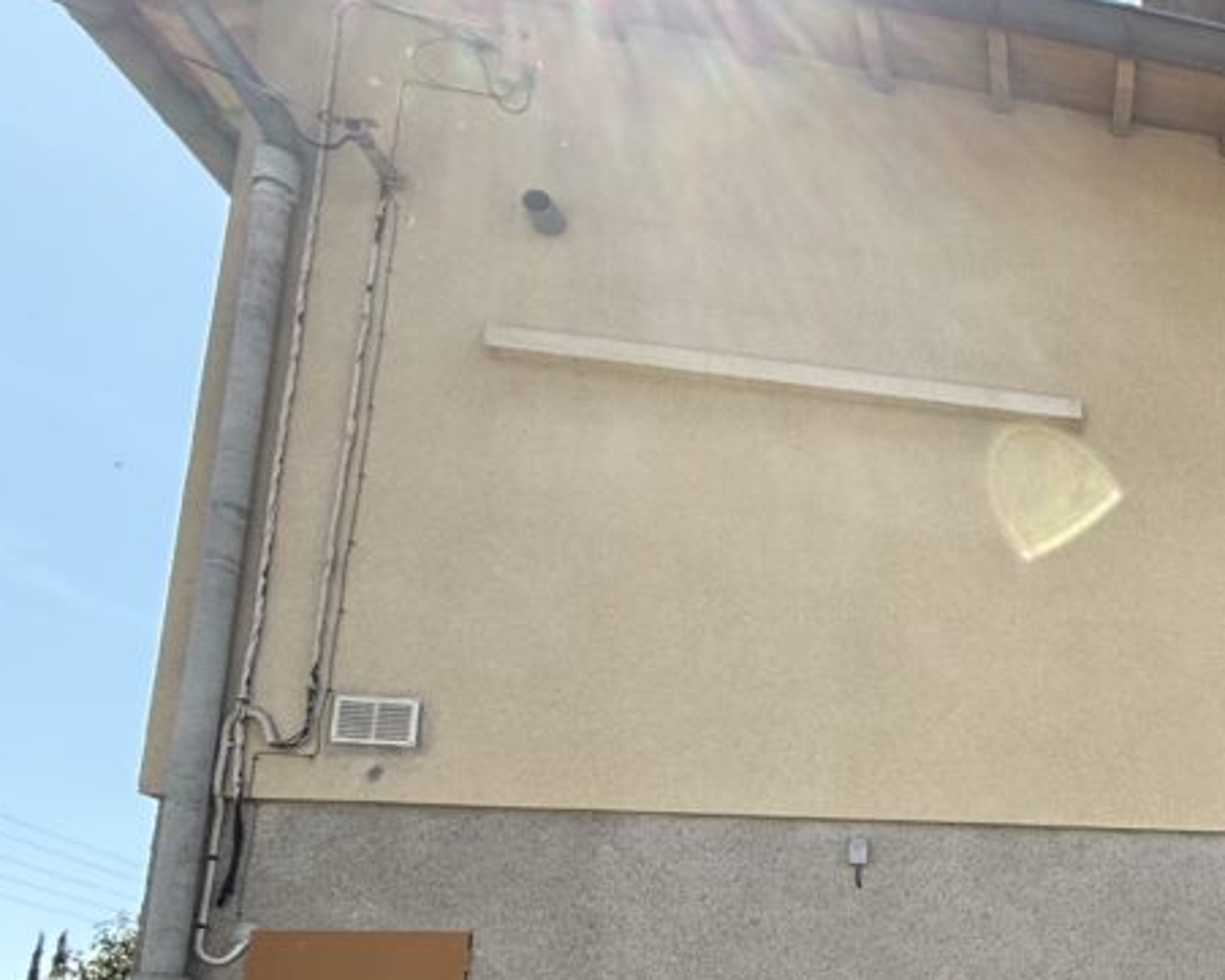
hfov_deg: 43.8
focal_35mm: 31
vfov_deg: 42.2
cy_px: 928
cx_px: 1353
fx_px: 1124
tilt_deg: +10.8
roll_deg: +2.1
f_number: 2.2
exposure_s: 1/1145
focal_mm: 2.22
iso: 50
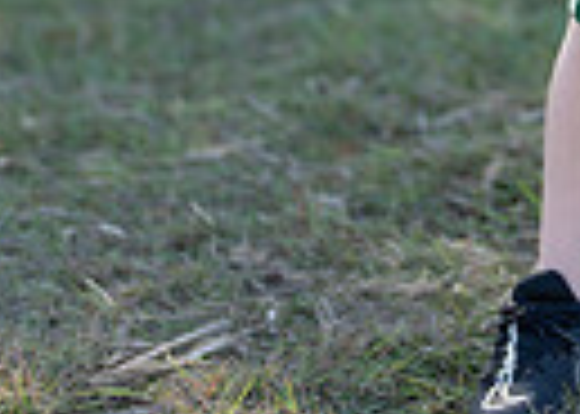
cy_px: -378
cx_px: 769
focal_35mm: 235
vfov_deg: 6.0
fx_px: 3869
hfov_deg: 8.4
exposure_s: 1/1250
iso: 100
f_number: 1.2
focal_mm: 50
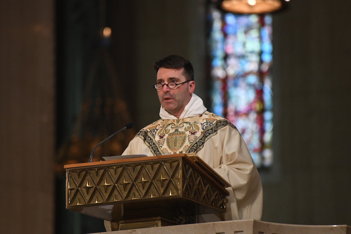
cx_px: 176
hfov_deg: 6.9
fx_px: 2925
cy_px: 117
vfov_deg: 4.6
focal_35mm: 300
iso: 4000
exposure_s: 1/200
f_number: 5.6
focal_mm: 300
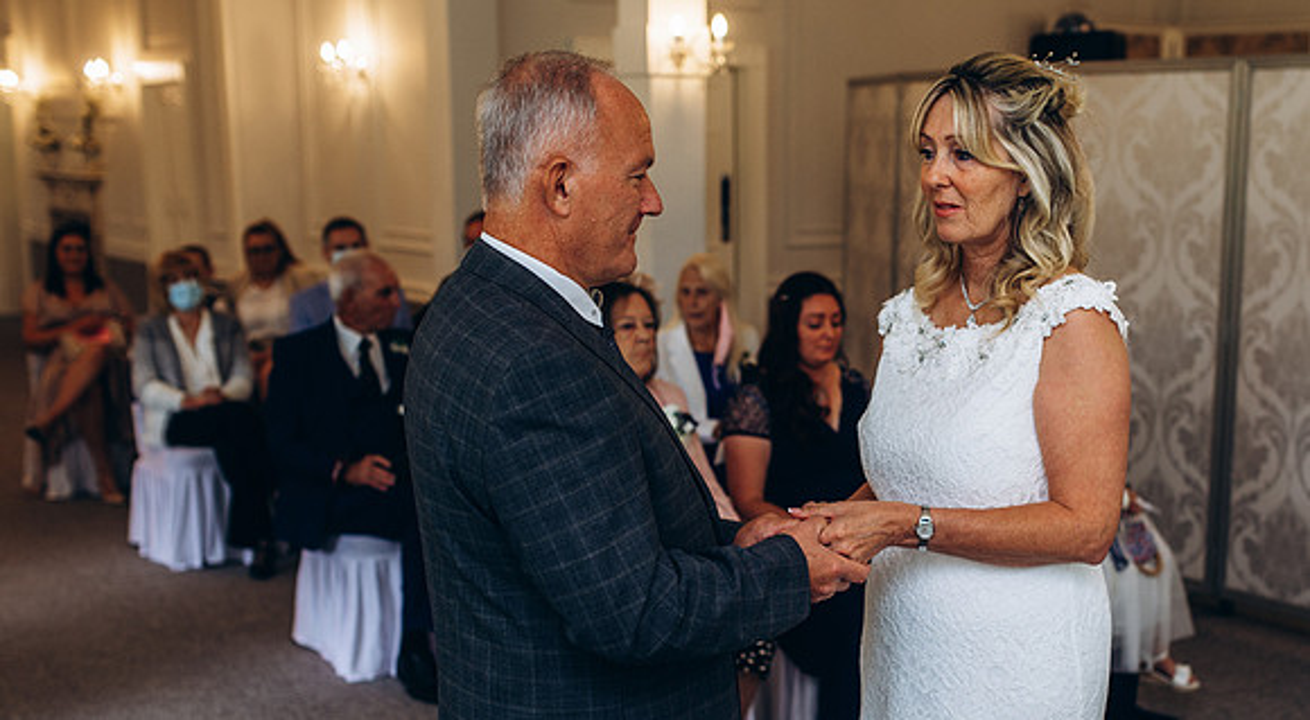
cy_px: 515
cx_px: 871
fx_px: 1836
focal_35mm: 53
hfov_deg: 38.8
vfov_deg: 22.1
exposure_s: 1/100
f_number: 2.8
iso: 160
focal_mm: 35
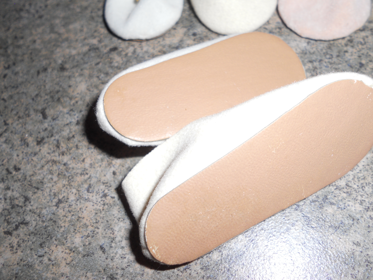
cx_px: 186
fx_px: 345
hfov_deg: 56.8
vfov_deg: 44.2
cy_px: 140
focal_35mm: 32
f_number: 8.8
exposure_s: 1/25
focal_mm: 5.8
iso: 80
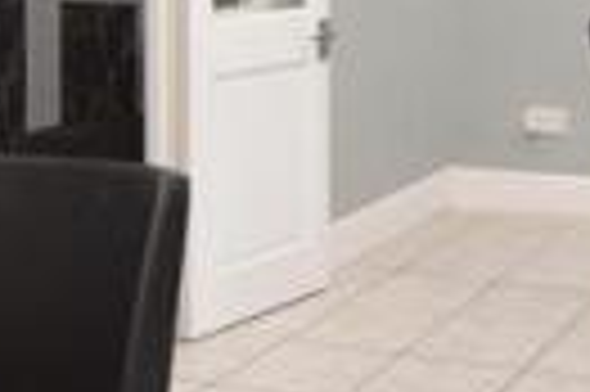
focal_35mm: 75
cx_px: 540
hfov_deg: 26.1
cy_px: -119
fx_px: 1228
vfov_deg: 17.1
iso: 500
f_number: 22
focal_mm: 10
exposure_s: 1/15
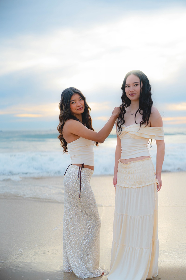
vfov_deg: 41.1
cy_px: 140
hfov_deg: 28.1
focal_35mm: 48
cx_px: 93
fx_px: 372
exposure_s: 1/8000
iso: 1600
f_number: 2
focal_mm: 48
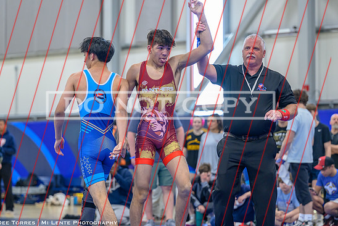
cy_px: 106
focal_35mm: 118
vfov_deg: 11.6
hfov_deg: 17.3
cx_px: 143
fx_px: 1108
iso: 2000
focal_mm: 101
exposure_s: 1/640
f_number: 2.8
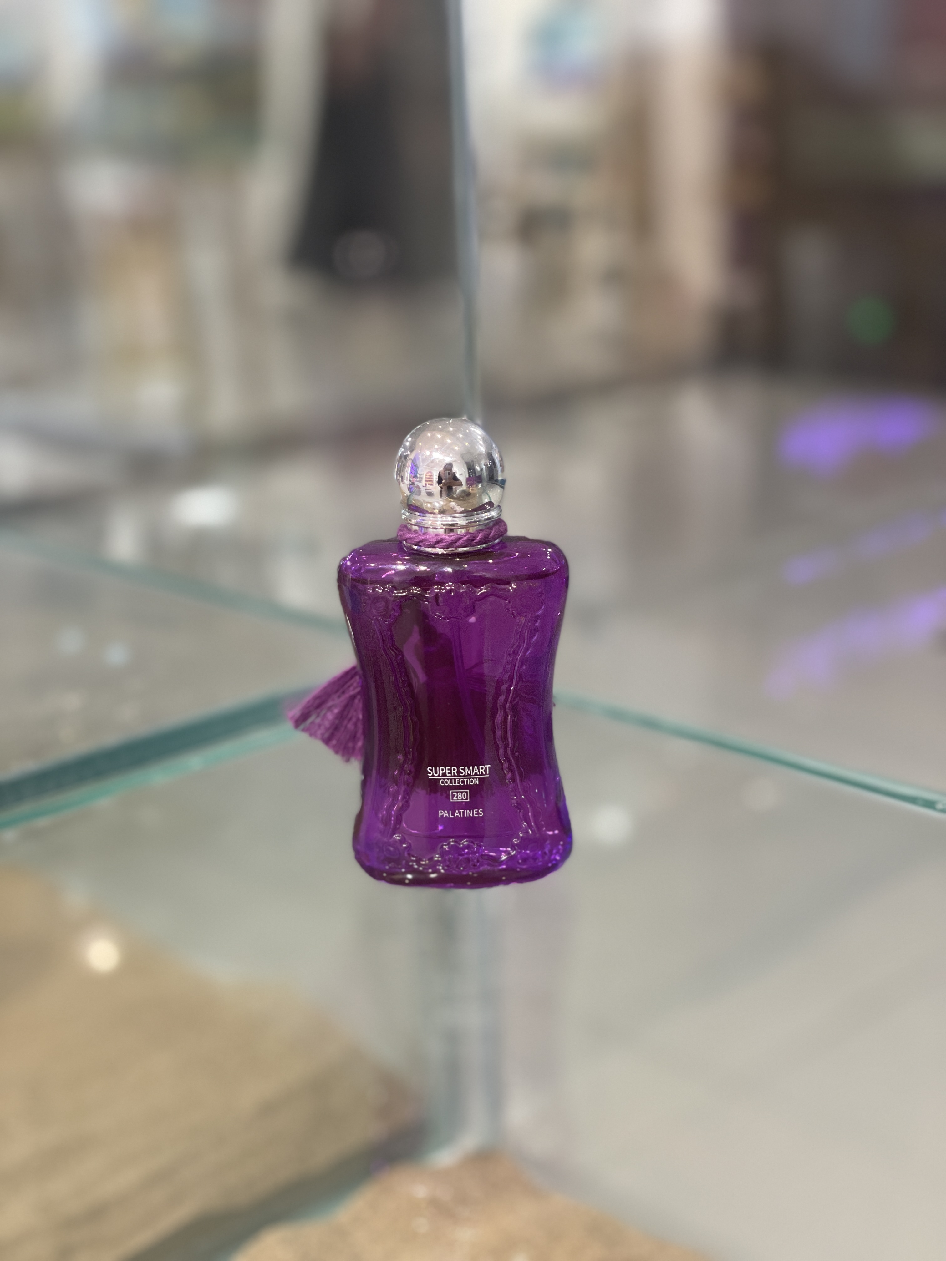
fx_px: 1895
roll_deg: +2.3
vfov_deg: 36.8
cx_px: 473
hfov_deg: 28.0
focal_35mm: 52
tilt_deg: -15.6
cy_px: 630
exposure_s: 1/100
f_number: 2
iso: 160
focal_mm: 6
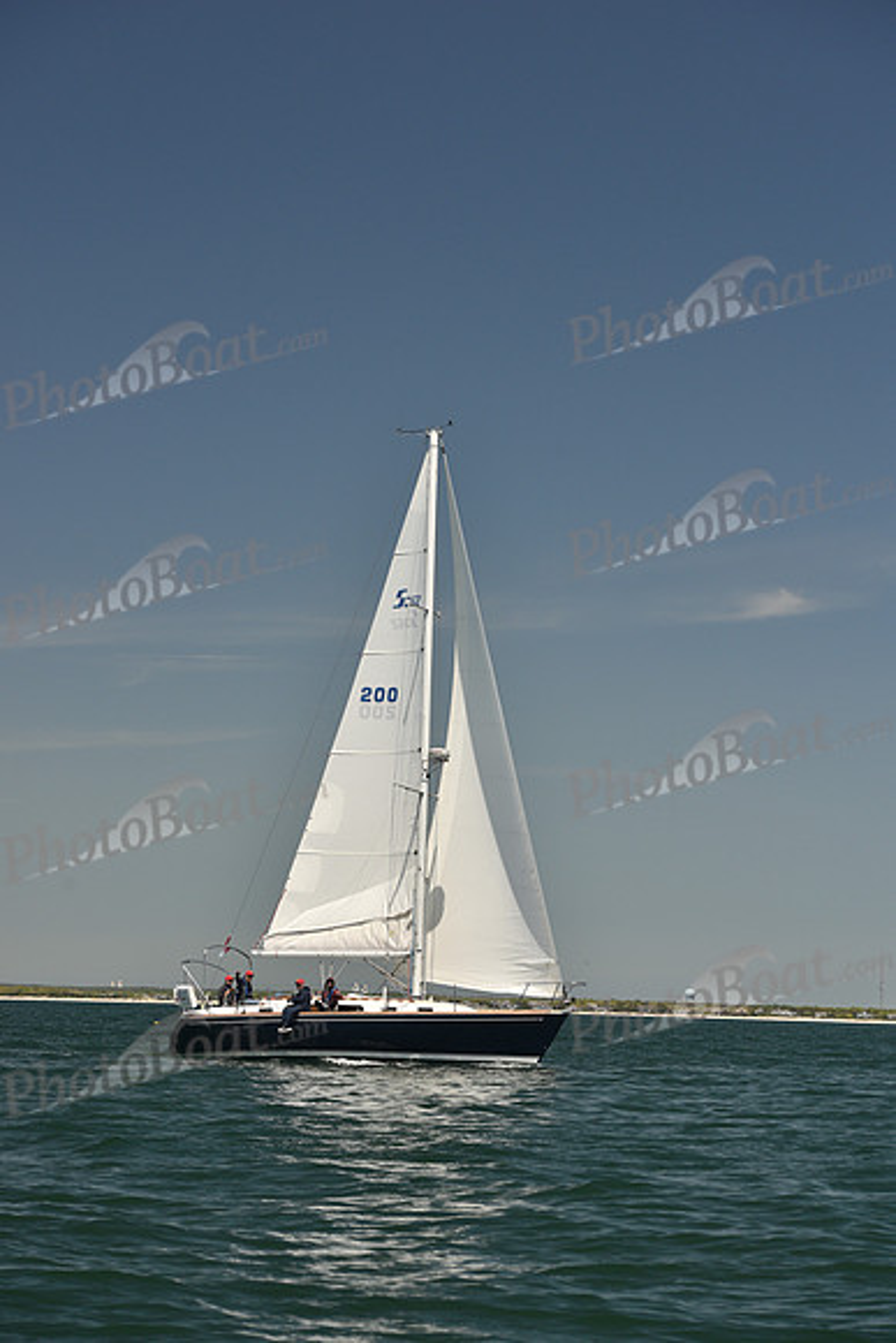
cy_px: 672
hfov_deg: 14.9
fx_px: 3432
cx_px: 448
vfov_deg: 22.1
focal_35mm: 92
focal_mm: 92
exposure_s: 1/800
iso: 250
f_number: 6.3
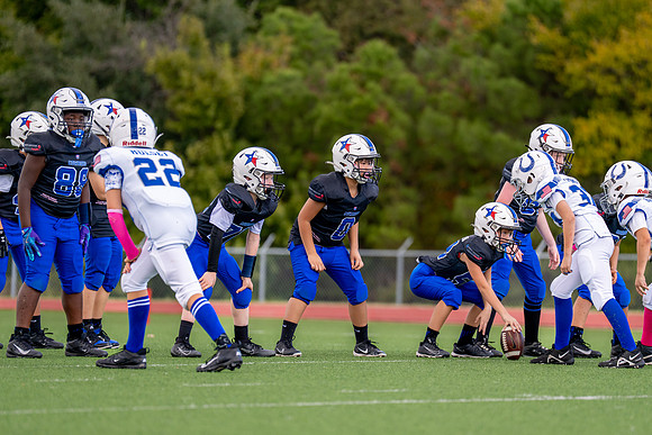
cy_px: 235
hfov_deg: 7.2
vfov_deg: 4.8
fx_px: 5196
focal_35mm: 287
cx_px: 361
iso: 320
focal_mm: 200
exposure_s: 1/2500
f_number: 2.8
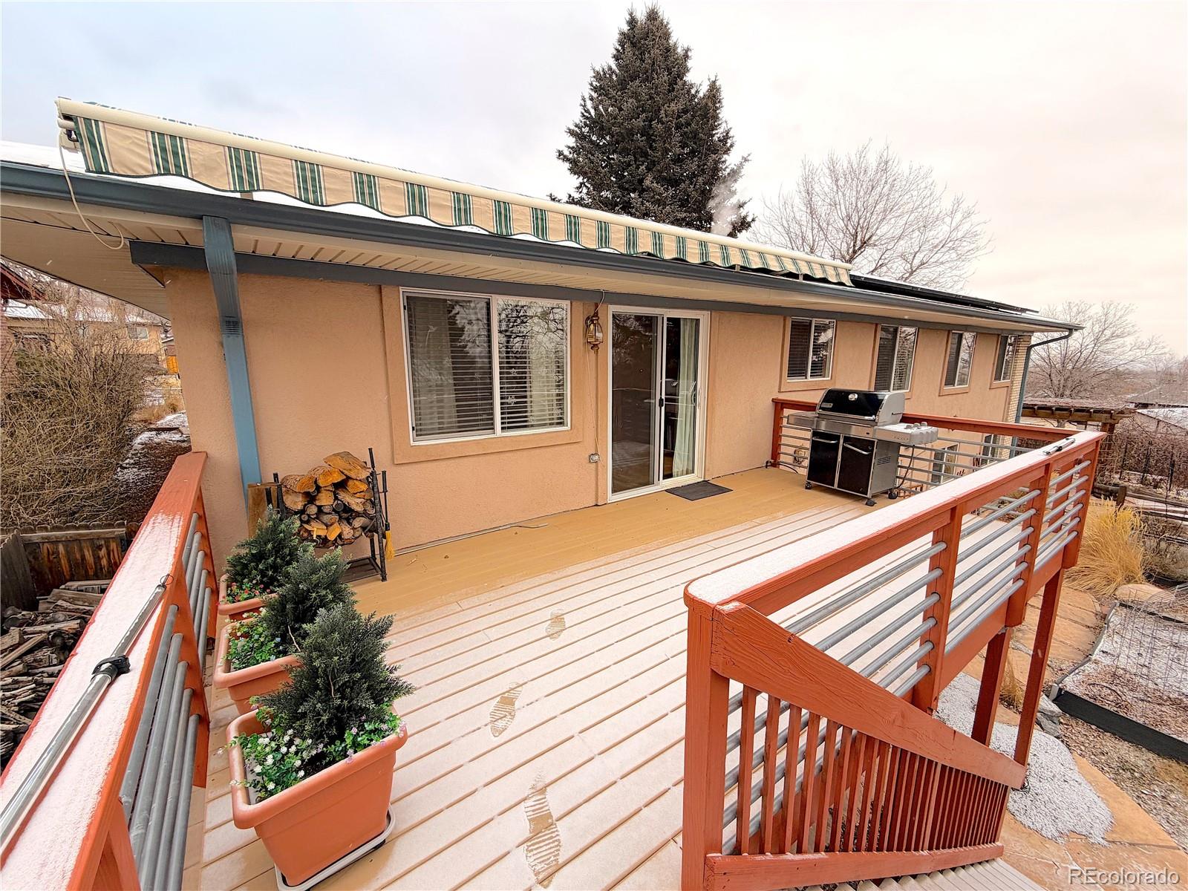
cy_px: 446
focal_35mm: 14
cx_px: 594
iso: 40
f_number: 2.2
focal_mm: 2.22
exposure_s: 1/229
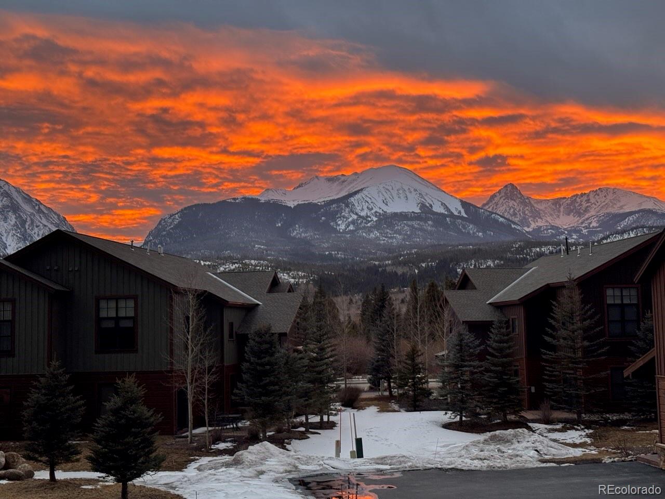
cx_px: 332
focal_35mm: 48
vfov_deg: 30.3
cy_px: 250
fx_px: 922
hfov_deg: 39.7
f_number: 1.78
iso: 125
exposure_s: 1/60
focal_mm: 6.76
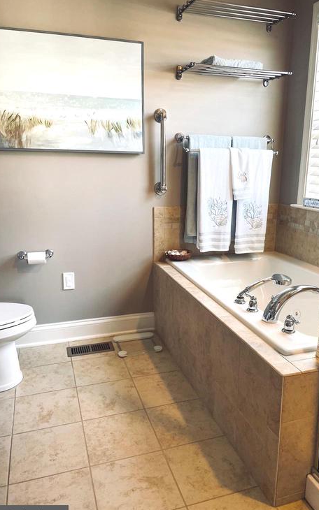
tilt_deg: -14.2
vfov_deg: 64.6
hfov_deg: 43.0
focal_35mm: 29
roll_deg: -0.1
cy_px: 265
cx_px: 183
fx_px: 404
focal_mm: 4.2
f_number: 1.6
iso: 125
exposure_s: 1/120
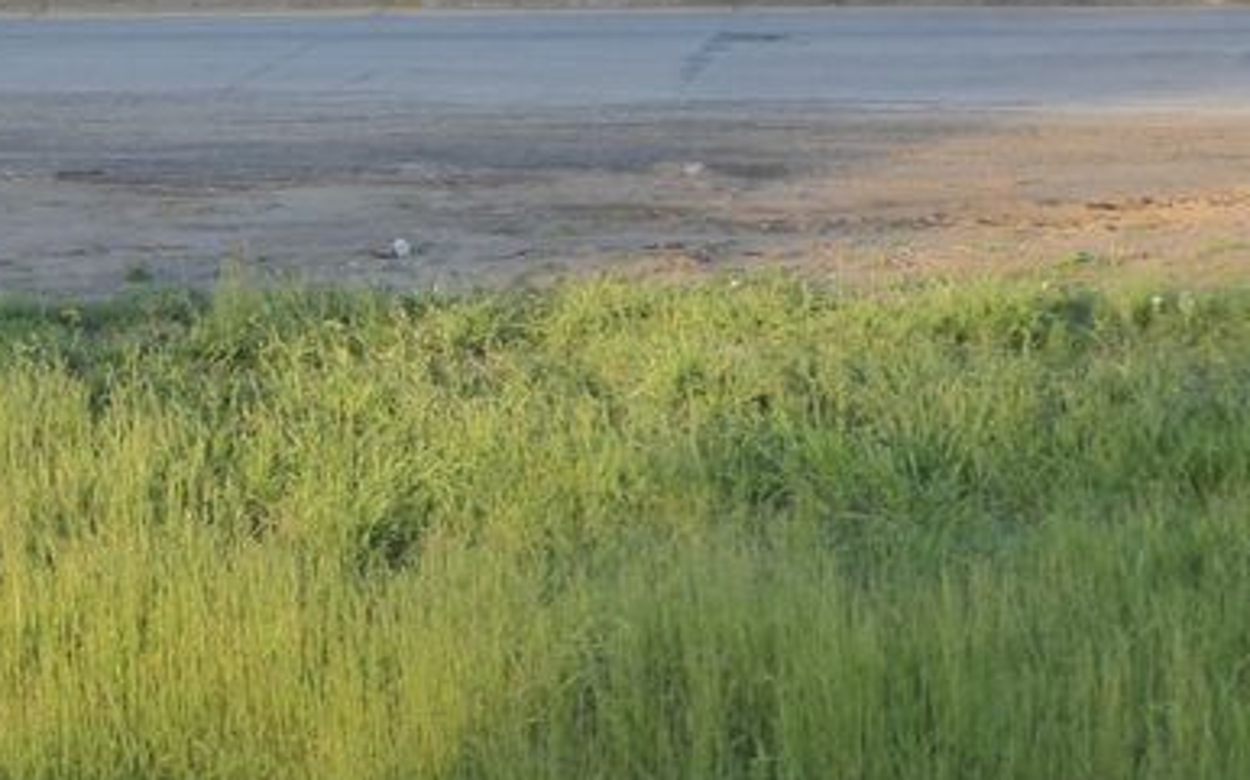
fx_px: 3440
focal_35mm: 101
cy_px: 123
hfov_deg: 20.2
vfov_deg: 12.9
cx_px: 162
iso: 160
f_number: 3.9
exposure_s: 1/160
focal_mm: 7.8
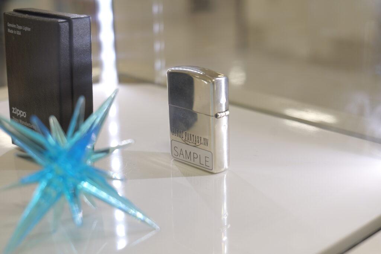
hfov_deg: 33.4
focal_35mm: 60
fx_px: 635
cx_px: 190
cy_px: 127
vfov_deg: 22.6
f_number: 5.6
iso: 500
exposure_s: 1/160
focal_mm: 60
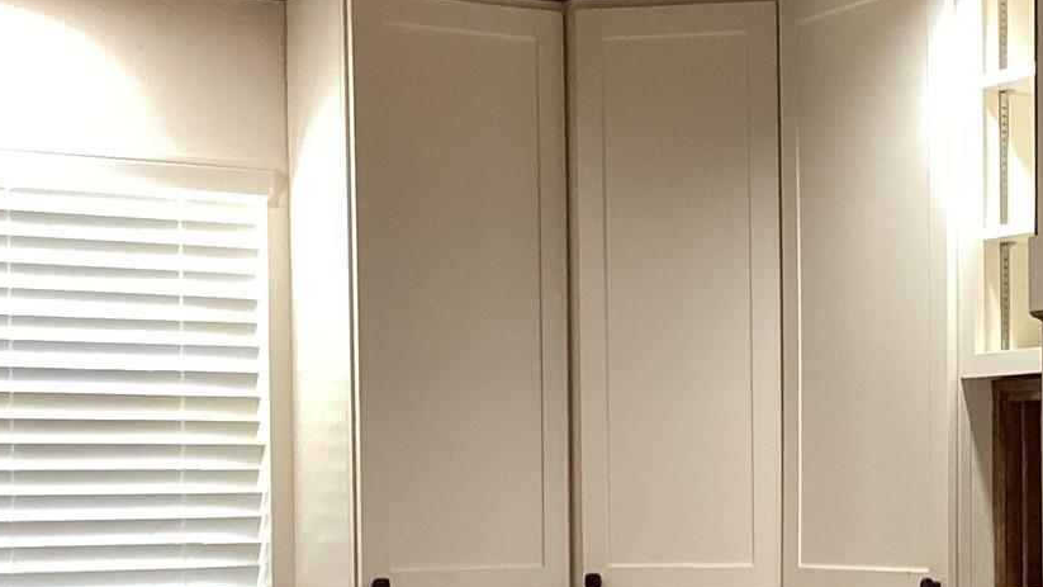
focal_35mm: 84
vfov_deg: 14.3
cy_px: 522
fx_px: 2323
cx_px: 937
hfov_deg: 24.6
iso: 200
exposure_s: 1/60
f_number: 2.4
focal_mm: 3.3
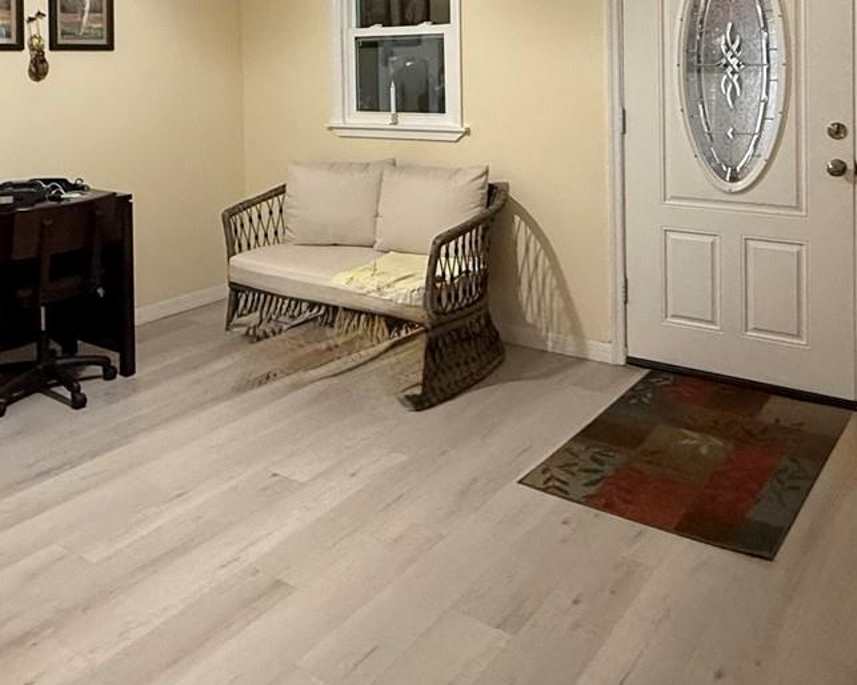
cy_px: 75
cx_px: 416
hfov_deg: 52.9
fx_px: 862
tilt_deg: -0.5
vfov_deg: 40.2
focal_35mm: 34
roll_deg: +1.0
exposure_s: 1/60
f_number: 2.2
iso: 500
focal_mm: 2.22
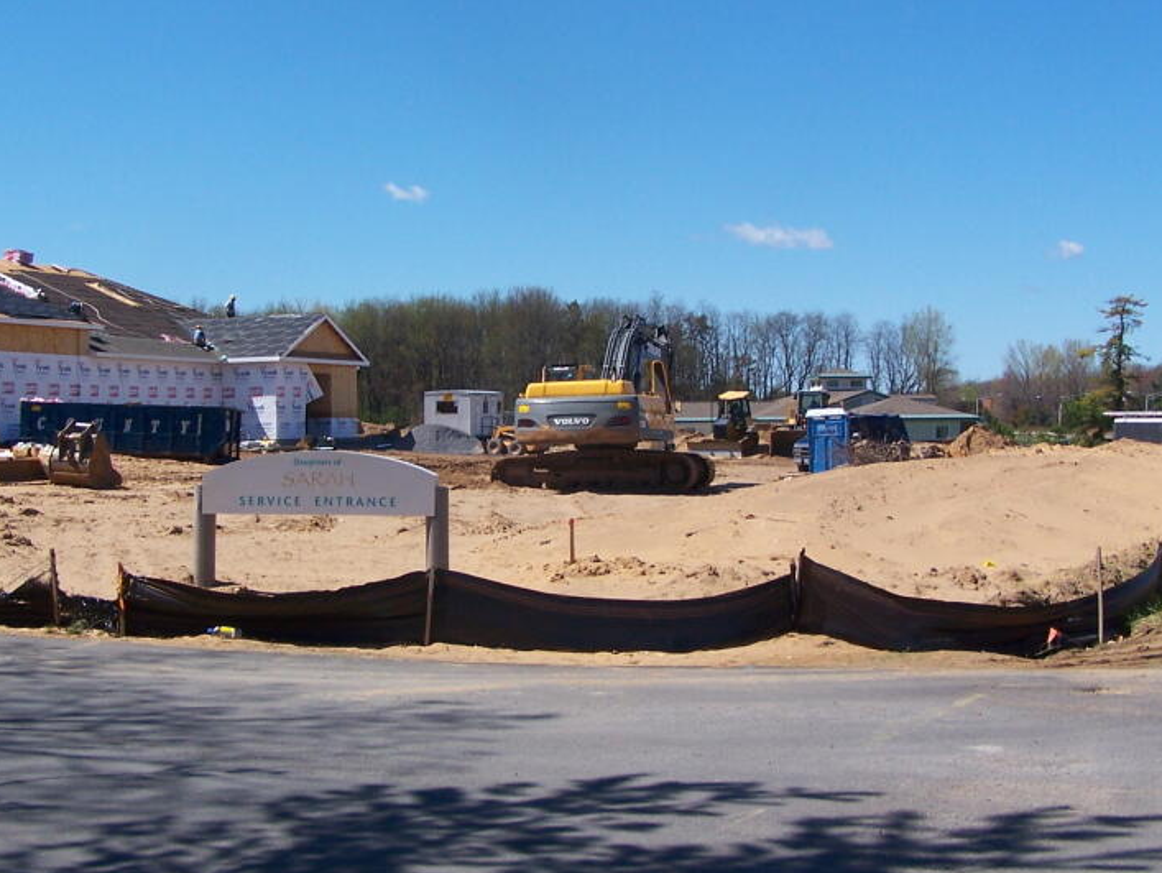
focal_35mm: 55
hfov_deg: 34.9
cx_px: 570
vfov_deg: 26.6
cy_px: 404
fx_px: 1847
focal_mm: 6.3
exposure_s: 1/1000
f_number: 4
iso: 80
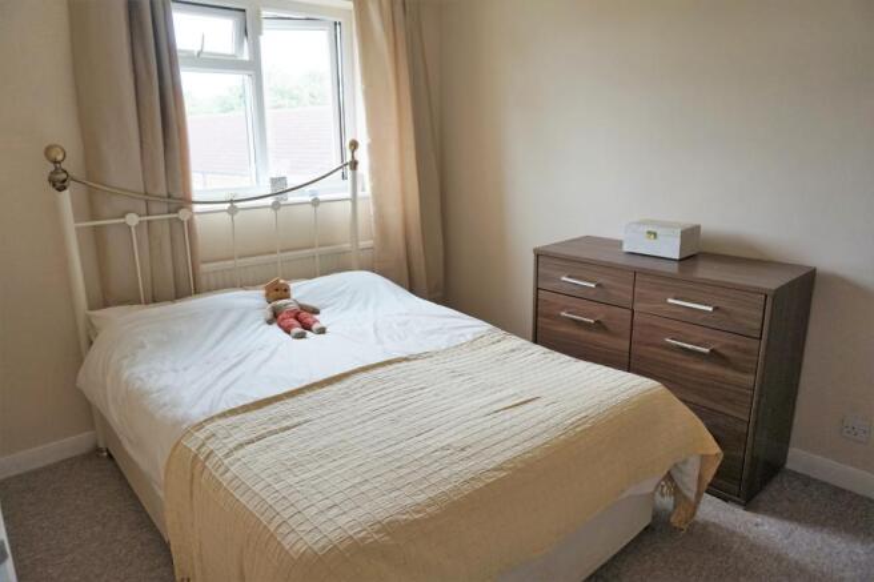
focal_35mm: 24
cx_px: 437
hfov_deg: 73.8
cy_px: 291
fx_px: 582
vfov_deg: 53.1
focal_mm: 16
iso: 640
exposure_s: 1/160
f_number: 4
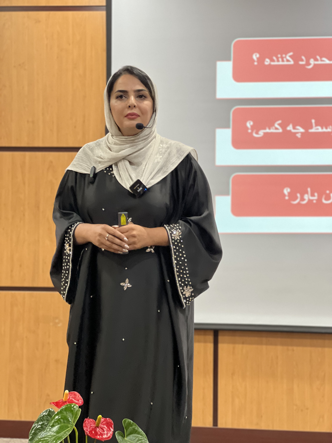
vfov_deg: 25.3
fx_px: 985
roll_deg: -1.0
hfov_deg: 19.1
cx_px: 166
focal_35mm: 77
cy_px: 222
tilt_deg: +1.5
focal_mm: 9
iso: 320
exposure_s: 1/33
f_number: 2.8
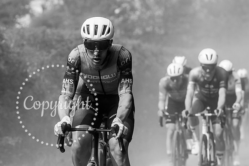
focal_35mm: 330
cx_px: 114
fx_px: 2284
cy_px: 73
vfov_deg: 4.2
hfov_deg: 6.2
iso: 160
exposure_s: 1/1000
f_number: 5
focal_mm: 139
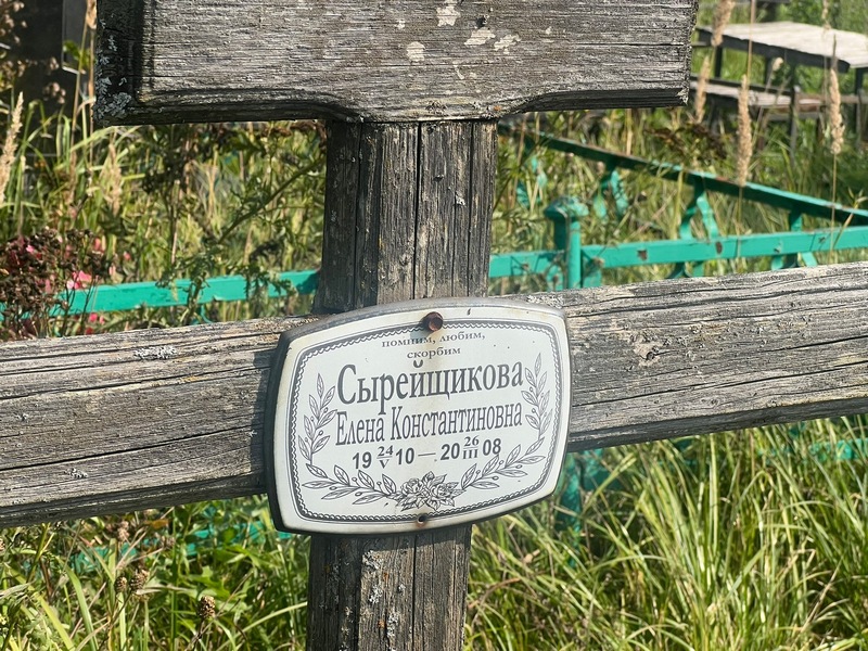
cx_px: 434
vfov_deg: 19.1
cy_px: 326
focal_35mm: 77
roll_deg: -2.8
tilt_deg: -18.3
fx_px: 1931
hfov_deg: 25.3
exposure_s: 1/579
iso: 32
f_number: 2.8
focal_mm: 9
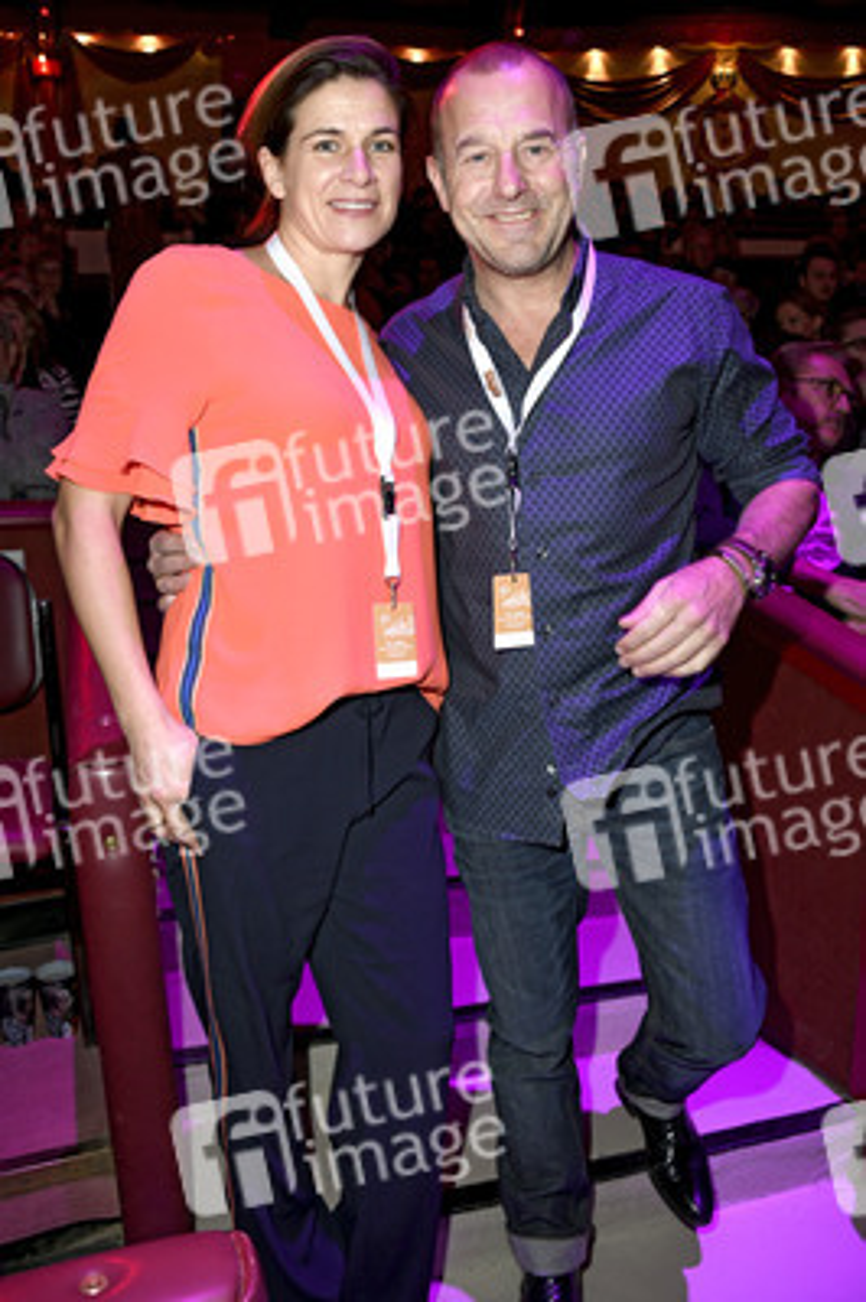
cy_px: 651
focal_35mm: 28
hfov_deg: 46.3
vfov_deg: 65.5
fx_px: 1012
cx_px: 433
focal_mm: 28
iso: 1250
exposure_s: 1/160
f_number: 6.3
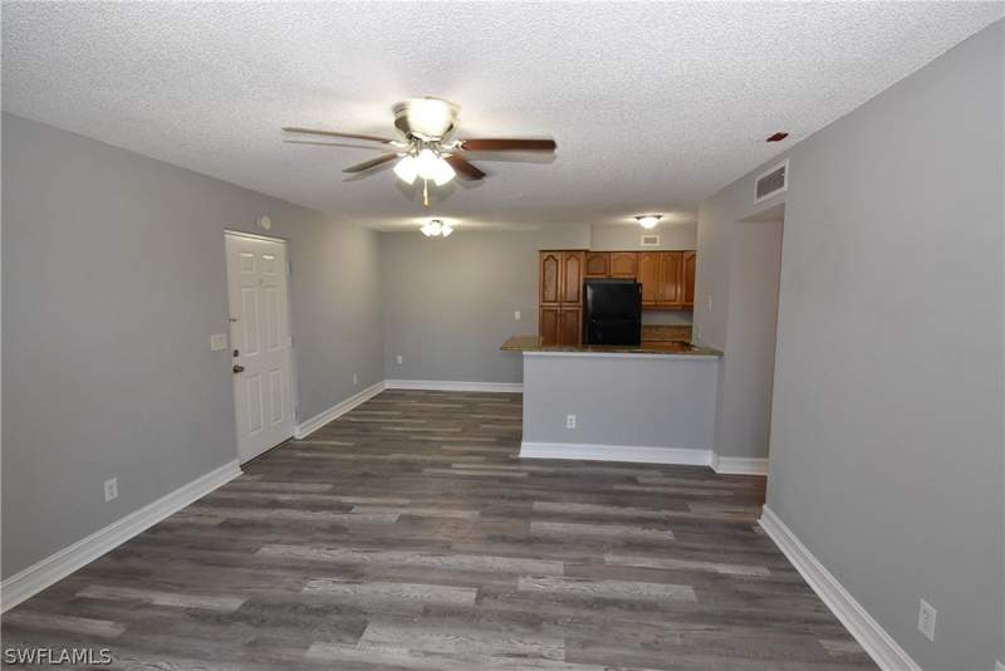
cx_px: 502
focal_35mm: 16
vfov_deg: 72.1
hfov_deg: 95.0
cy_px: 336
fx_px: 461
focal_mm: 11
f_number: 8
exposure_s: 1/80
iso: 1600
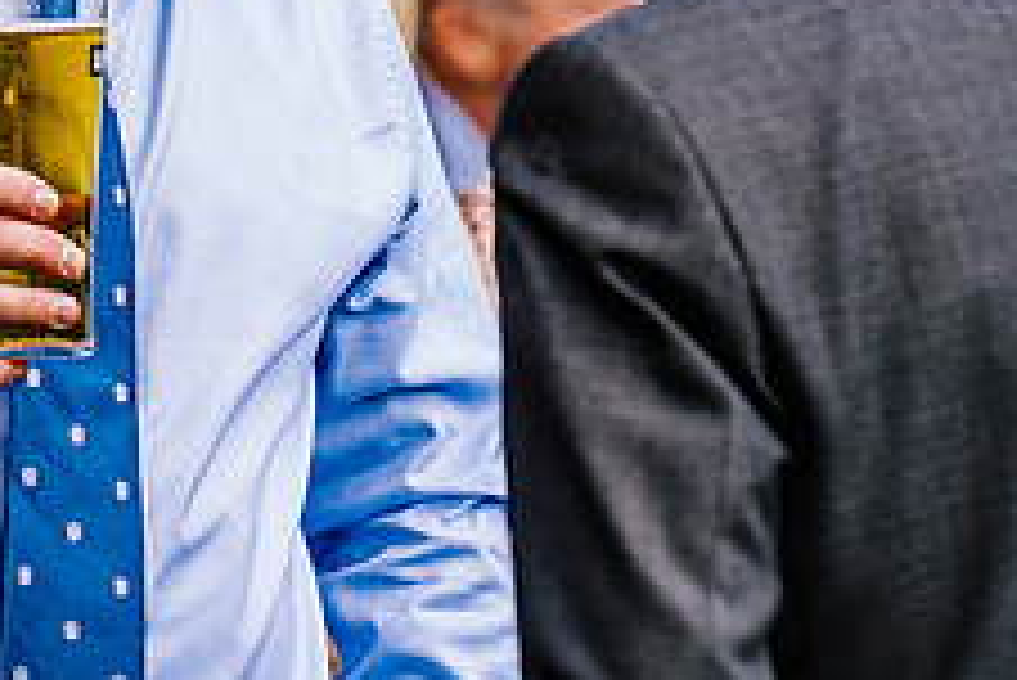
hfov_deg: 4.5
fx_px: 13031
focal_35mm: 461
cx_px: 180
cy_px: -128
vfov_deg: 3.0
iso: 160
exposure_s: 1/200
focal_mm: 180
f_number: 4
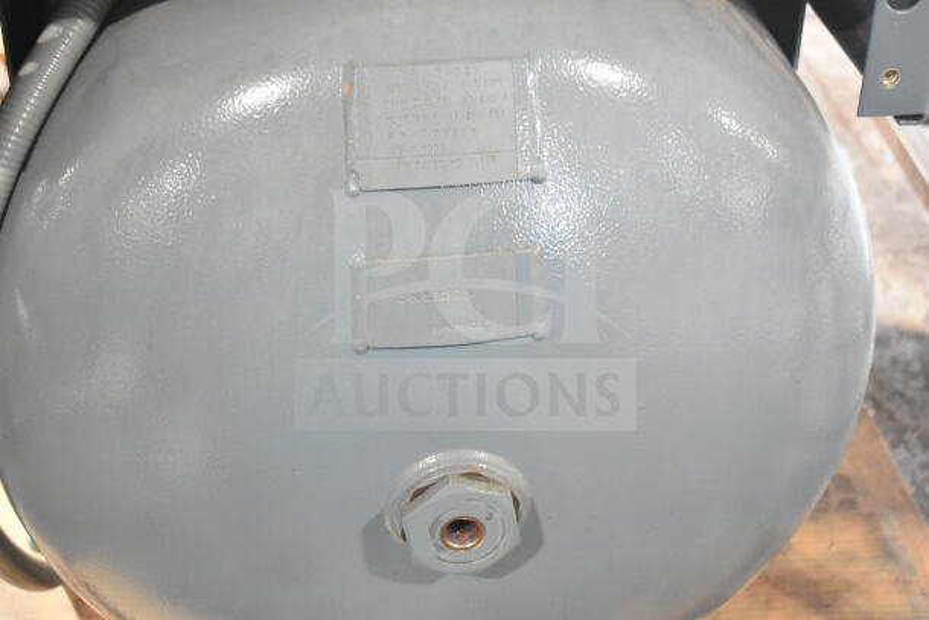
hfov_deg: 33.4
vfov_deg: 22.6
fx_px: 1549
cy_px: 310
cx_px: 464
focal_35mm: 60
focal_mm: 40
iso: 6400
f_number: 4.8
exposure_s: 1/60
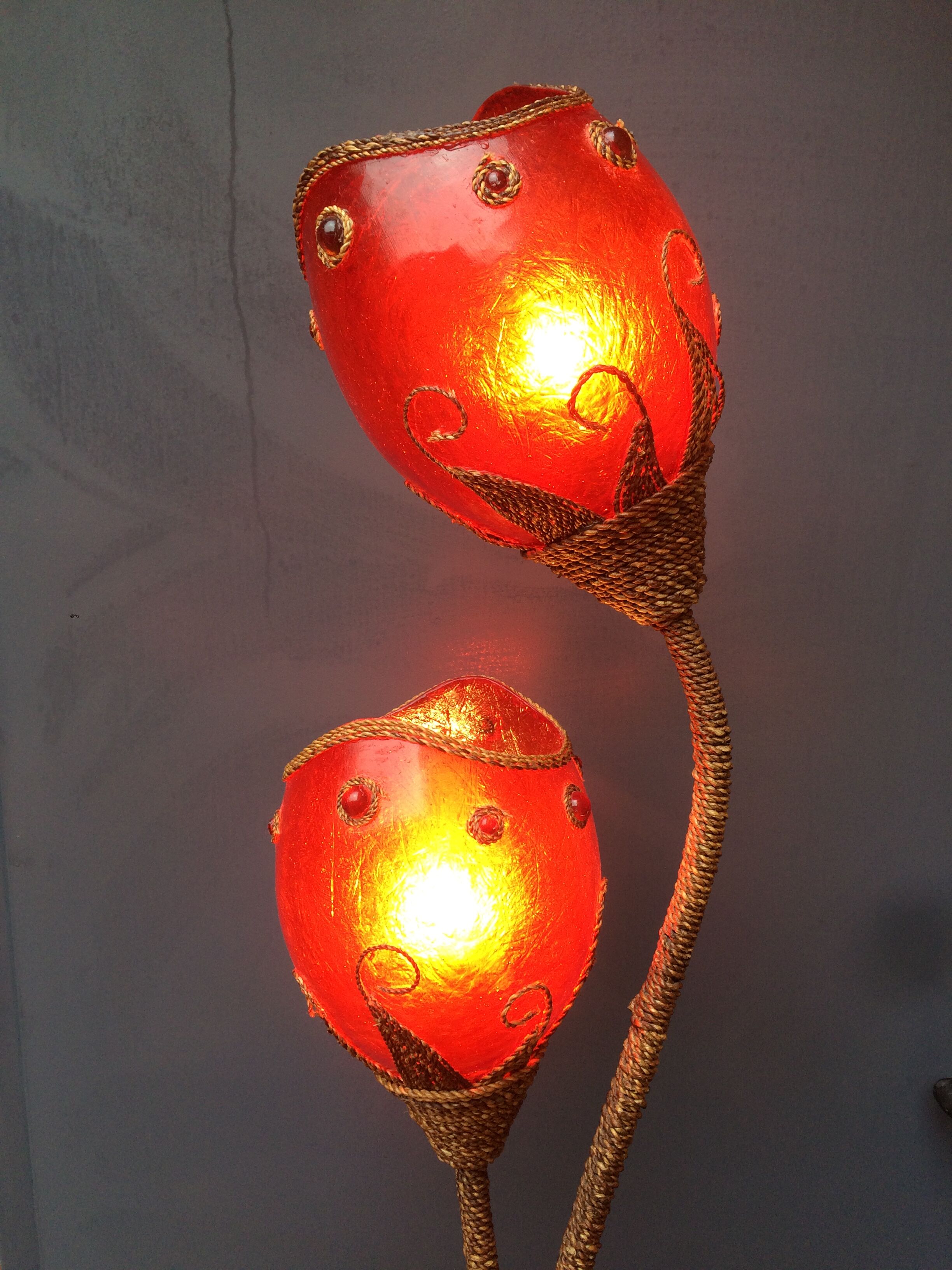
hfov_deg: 48.2
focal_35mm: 29
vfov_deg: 61.7
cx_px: 476
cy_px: 635
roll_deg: -0.9
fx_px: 1063
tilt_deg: -15.1
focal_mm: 4.15
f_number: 2.2
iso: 50
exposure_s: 1/100
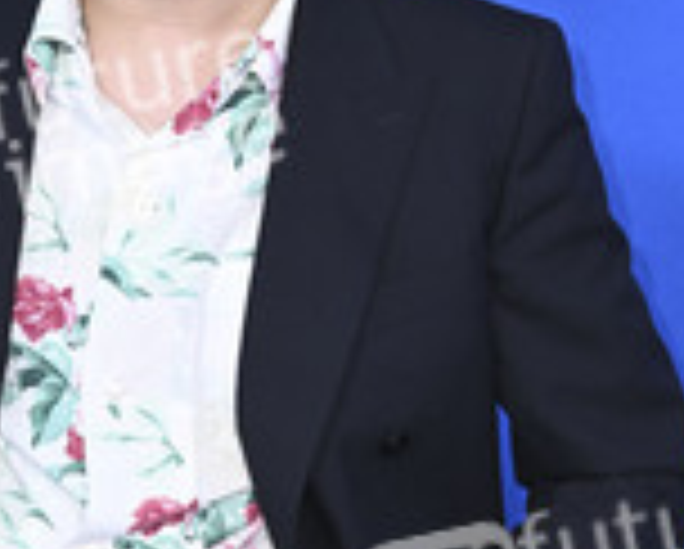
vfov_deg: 6.9
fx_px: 4540
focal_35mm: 224
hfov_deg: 8.6
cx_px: 184
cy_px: 364
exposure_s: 1/200
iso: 1600
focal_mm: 91
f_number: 6.3
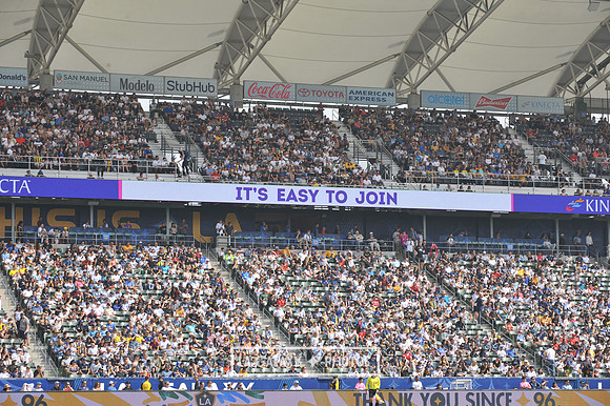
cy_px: 203
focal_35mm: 110
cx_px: 305
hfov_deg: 18.6
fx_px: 1863
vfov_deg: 12.4
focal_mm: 110
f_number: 9
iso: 200
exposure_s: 1/320
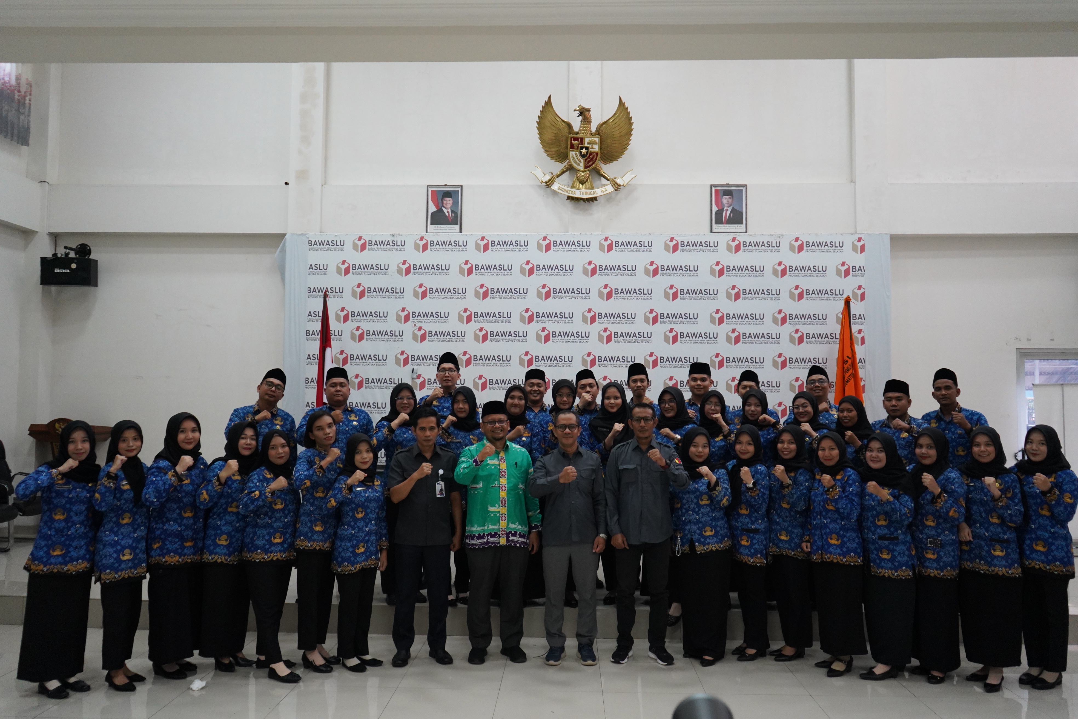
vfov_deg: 45.0
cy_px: 360
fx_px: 868
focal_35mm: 29
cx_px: 539
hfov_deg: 63.7
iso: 5000
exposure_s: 1/160
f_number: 3.5
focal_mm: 29
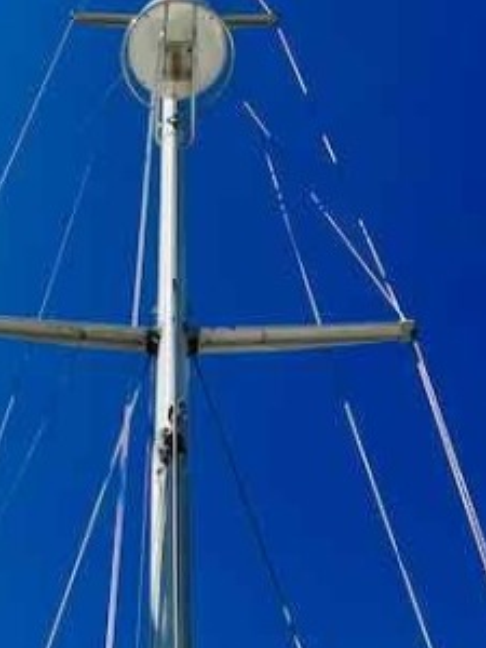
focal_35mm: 52
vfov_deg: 36.1
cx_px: 138
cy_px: 473
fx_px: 973
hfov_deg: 27.7
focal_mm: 4.2
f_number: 1.6
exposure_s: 1/3401
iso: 32
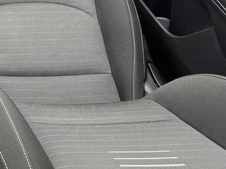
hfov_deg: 21.2
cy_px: -3
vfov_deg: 18.6
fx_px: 503
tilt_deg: -37.7
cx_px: -118
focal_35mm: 77
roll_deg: -0.8
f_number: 1.78
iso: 200
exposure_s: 1/121
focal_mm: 6.76
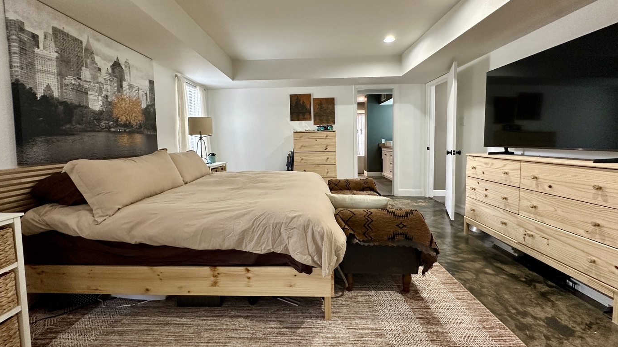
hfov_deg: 99.3
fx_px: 262
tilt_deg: -3.4
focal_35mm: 16
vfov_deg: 66.9
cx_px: 297
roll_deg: +0.8
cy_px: 156
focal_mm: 2.22
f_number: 2.2
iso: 250
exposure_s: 1/60
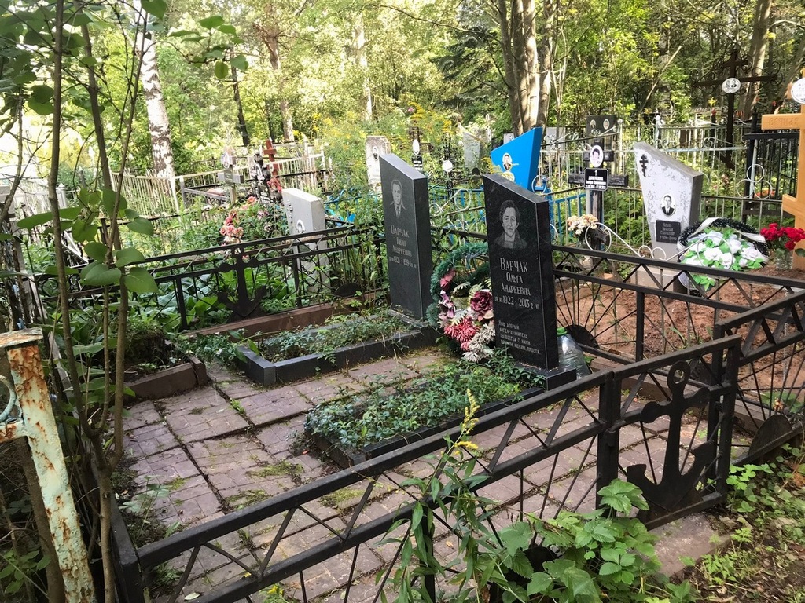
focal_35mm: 28
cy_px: 302
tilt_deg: -16.7
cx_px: 402
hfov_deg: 63.4
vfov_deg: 49.7
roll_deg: +6.0
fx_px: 651
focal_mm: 3.99
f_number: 1.8
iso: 32
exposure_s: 1/90
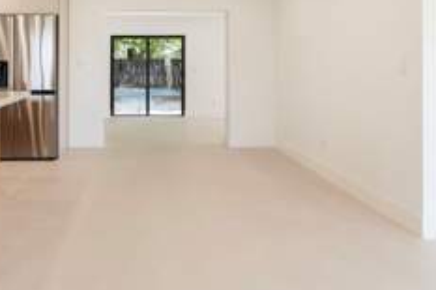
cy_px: 50
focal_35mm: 34
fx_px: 412
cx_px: 152
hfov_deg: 54.8
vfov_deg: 37.1
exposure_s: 1/100
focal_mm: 11
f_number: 6.3
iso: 250
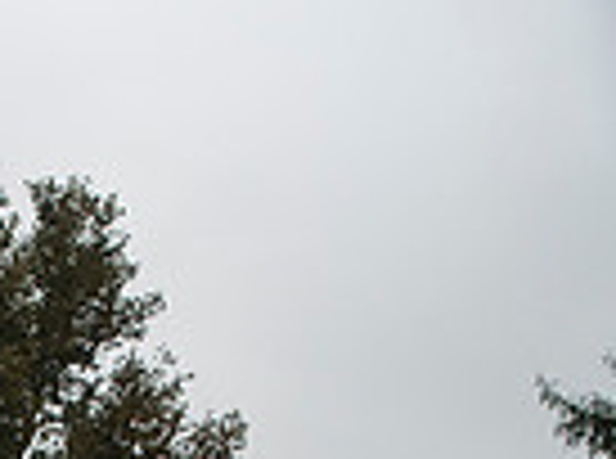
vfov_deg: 13.4
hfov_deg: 18.8
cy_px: 848
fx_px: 1739
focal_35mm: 98
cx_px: -157
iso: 1600
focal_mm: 24
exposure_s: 1/3200
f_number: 3.5
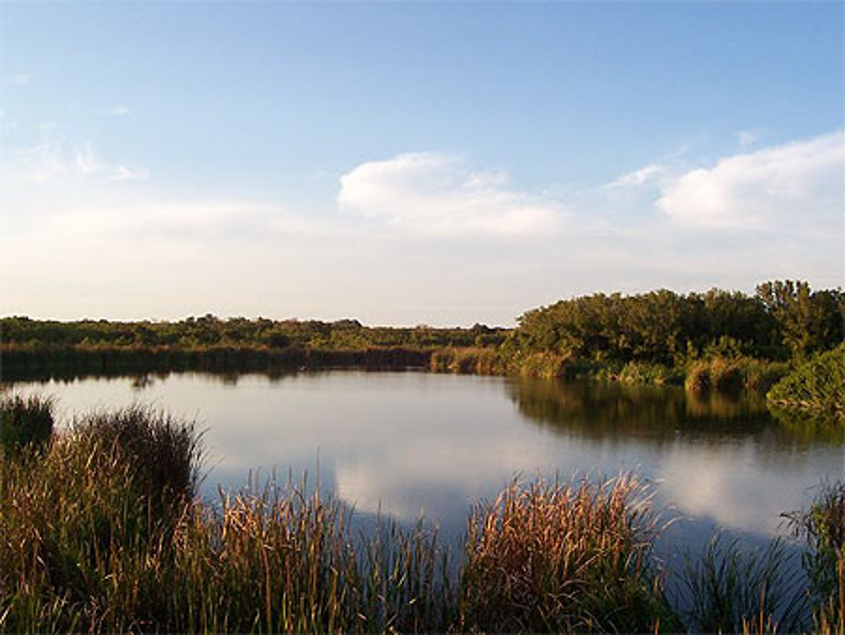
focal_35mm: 37
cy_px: 318
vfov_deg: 38.7
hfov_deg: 50.1
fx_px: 904
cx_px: 422
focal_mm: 5.6
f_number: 5.6
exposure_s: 1/180
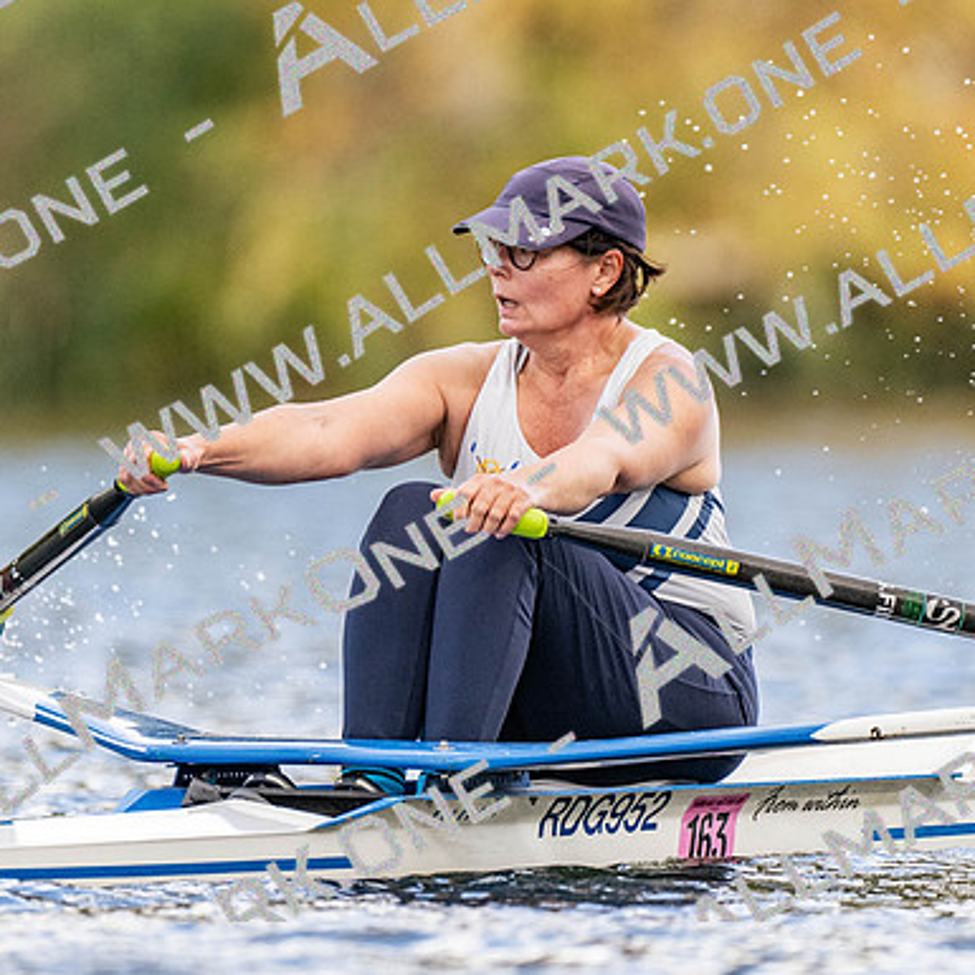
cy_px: 488
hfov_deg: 1.5
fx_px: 36774
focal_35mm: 1154
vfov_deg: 1.5
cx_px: 413
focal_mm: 600
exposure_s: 1/2500
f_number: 4
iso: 800
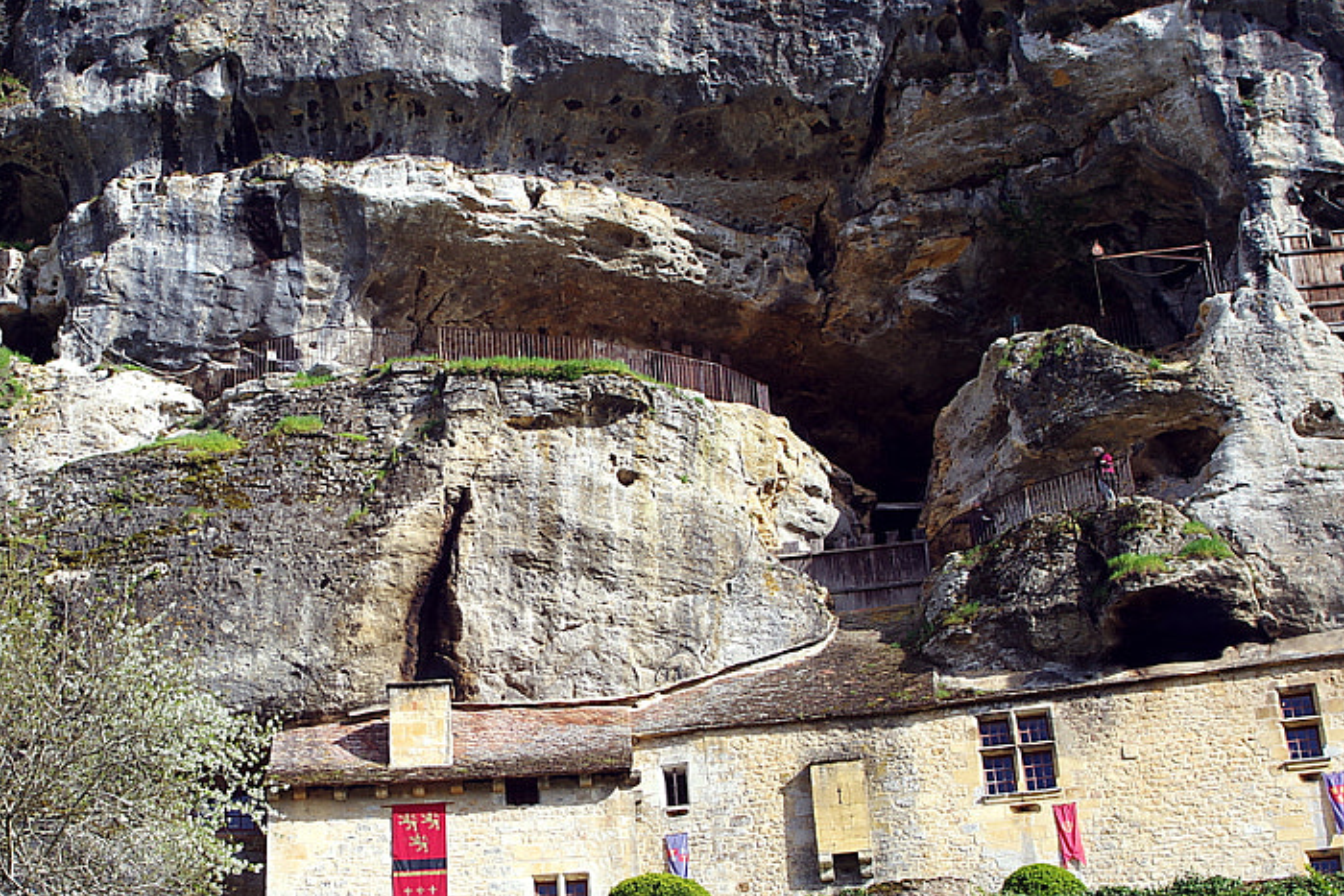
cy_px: 524
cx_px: 424
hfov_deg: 25.2
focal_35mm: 80
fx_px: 2987
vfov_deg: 17.1
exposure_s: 1/100
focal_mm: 35
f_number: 9
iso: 100
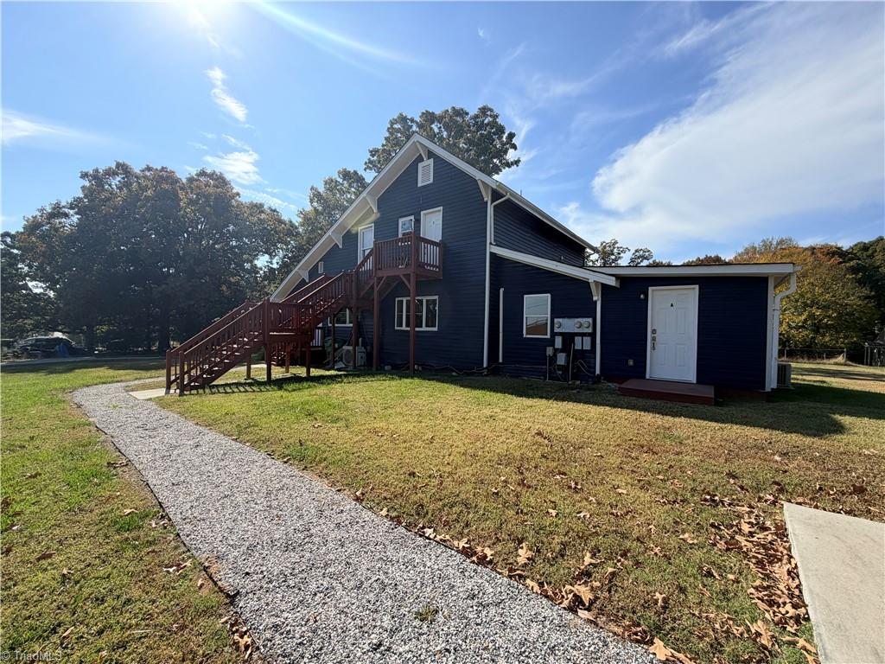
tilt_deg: -1.7
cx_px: 442
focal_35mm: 14
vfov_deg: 85.7
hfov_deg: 102.1
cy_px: 332
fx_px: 358
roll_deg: -0.7
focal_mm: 2.22
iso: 20
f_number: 2.2
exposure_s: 1/876
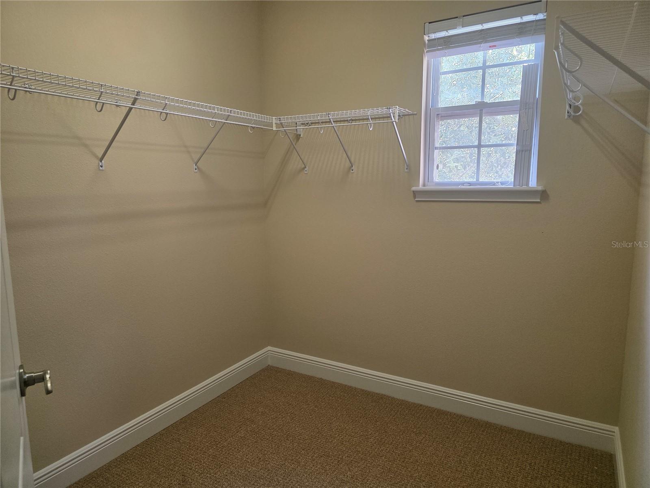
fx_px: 432
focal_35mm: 23
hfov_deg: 73.9
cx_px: 325
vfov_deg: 58.9
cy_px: 244
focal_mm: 6.3
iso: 200
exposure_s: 1/120
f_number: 1.7
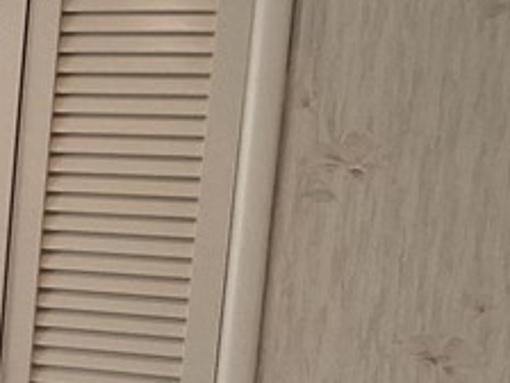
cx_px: -519
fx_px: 1886
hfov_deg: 13.2
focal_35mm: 128
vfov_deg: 11.4
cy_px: 422
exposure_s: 1/60
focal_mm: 2.91
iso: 40
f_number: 1.9
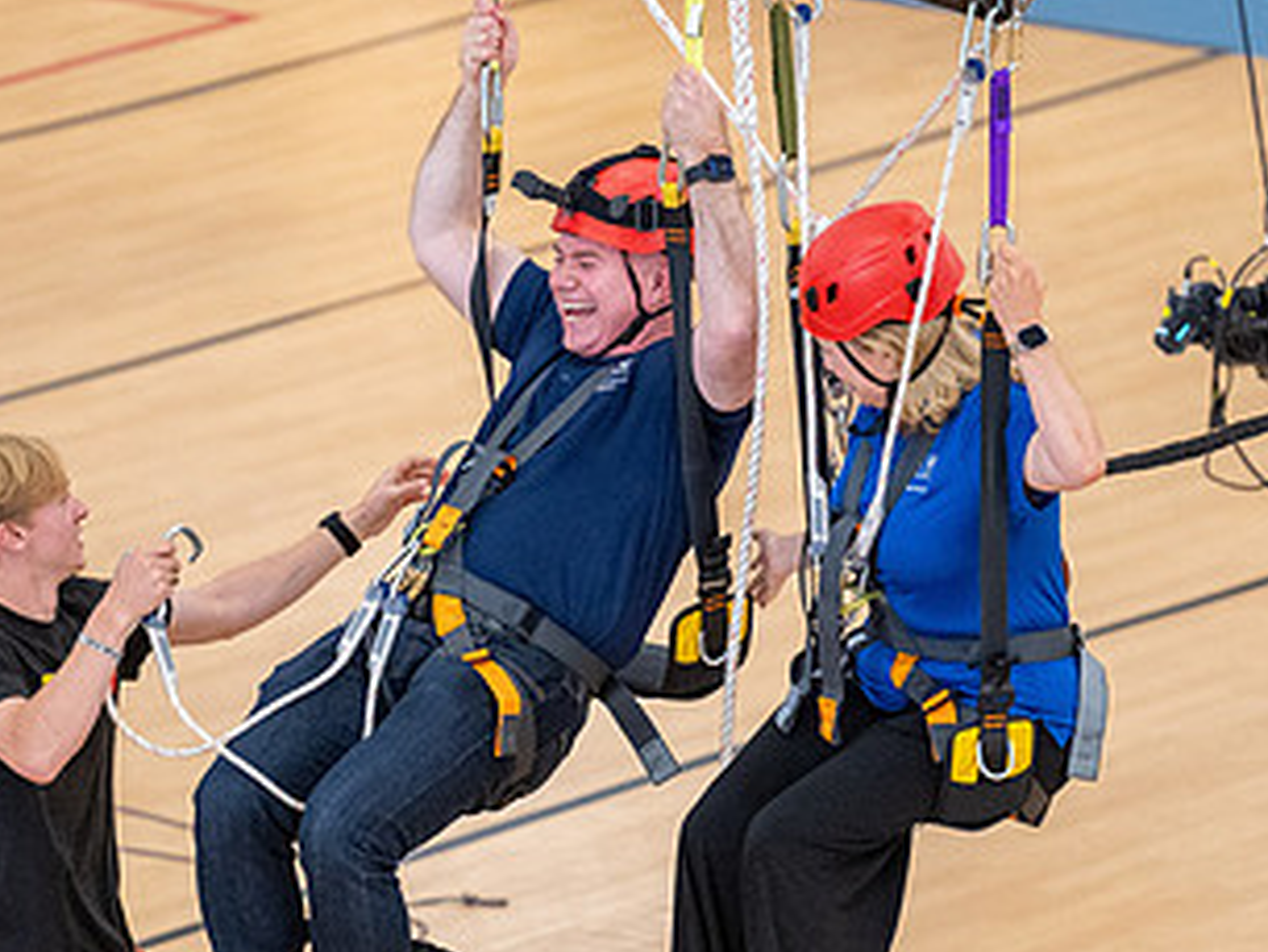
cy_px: 599
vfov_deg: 4.1
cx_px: 524
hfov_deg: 5.4
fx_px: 13375
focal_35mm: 365
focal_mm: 200
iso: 6400
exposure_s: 1/1000
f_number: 2.8
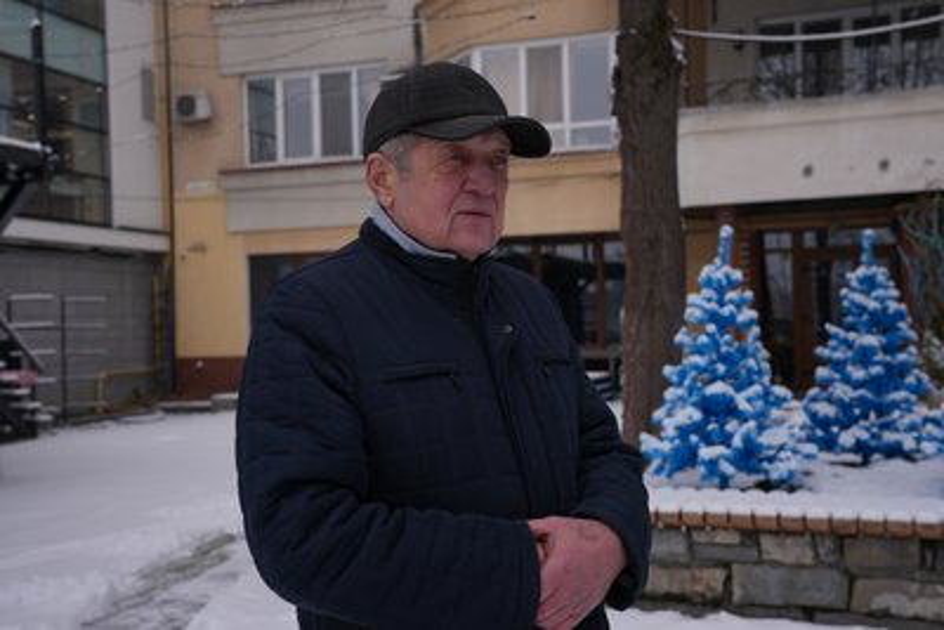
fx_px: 1207
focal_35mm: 46
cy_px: 315
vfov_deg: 29.3
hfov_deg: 42.7
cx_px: 472
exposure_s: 1/125
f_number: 5.6
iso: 100
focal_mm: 46
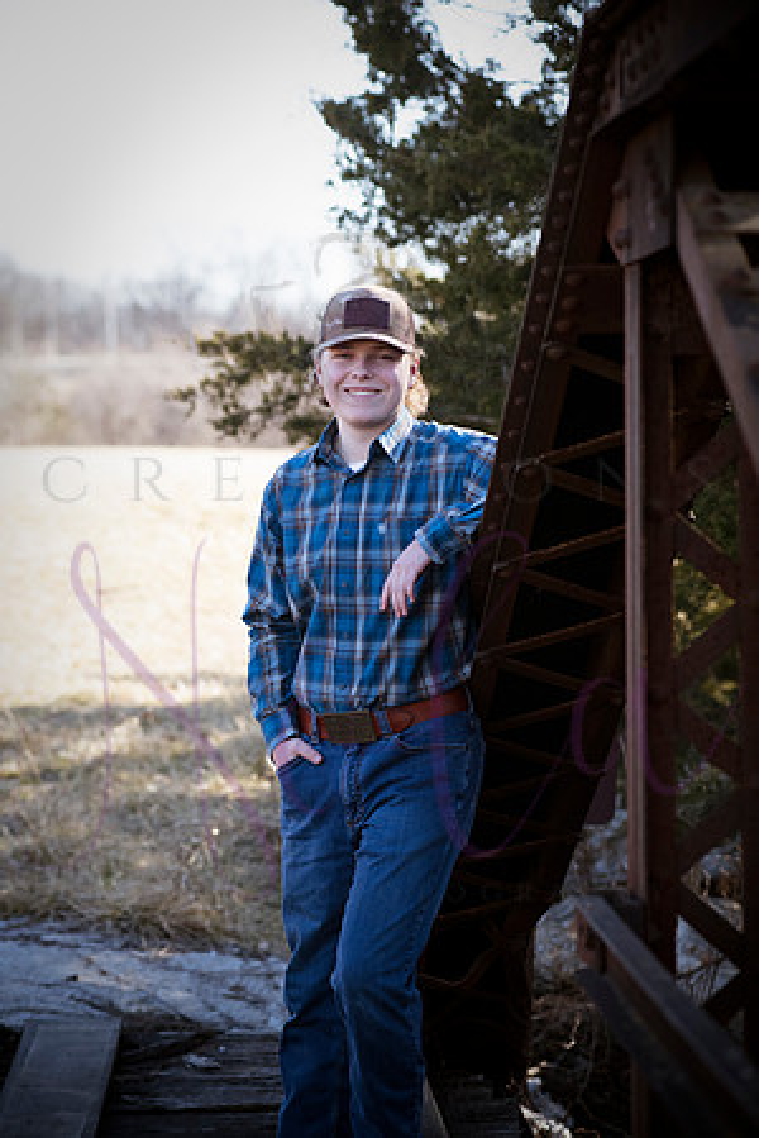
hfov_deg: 12.2
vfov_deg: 18.3
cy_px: 569
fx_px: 3542
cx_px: 380
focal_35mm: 112
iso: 800
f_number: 5
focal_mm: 112
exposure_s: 1/1000
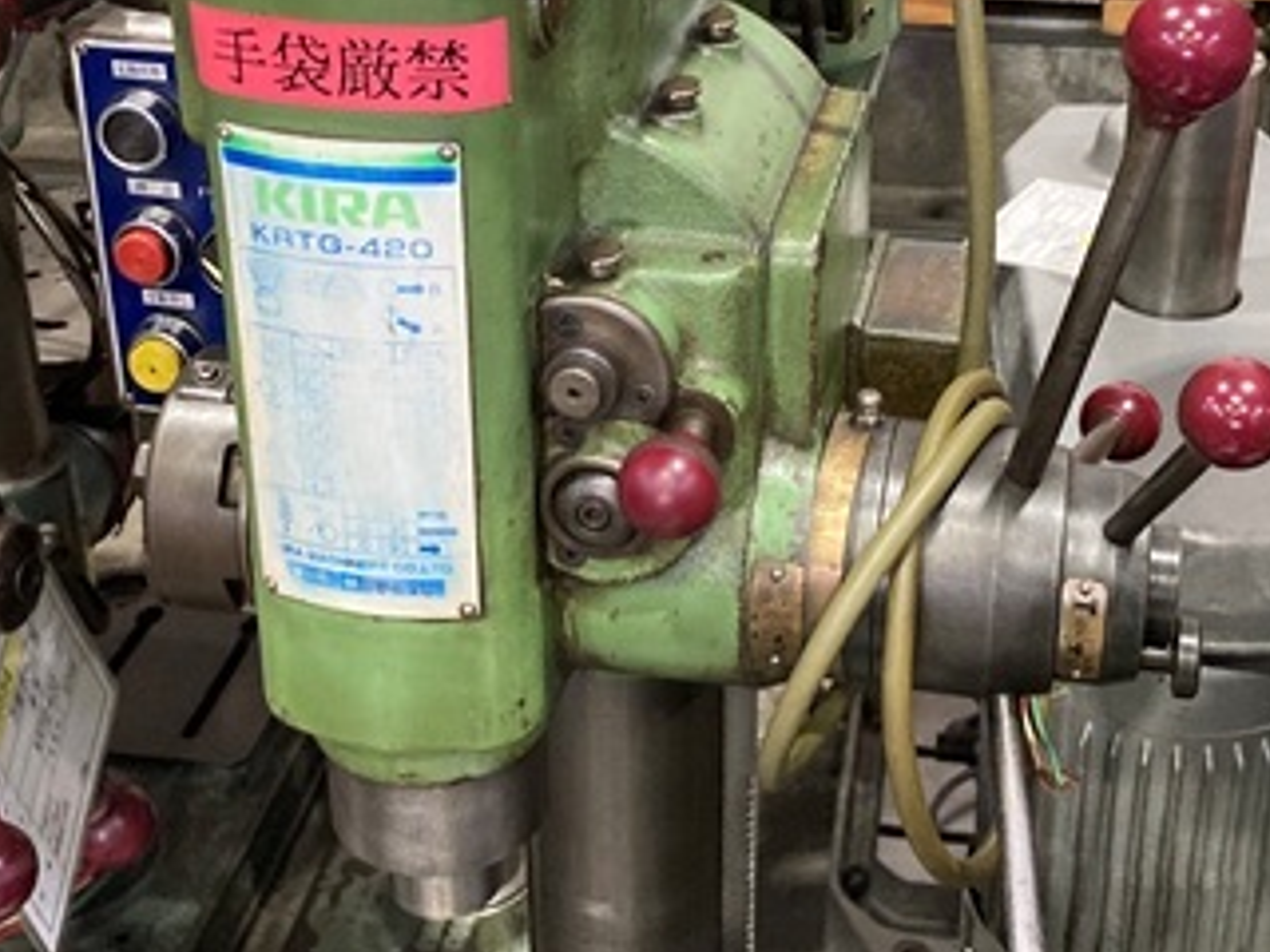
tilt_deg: -25.9
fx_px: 2055
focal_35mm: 56
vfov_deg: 25.9
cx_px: 722
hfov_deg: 34.3
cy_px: 286
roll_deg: -2.3
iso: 320
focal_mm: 3.99
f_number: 1.8
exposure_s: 1/60
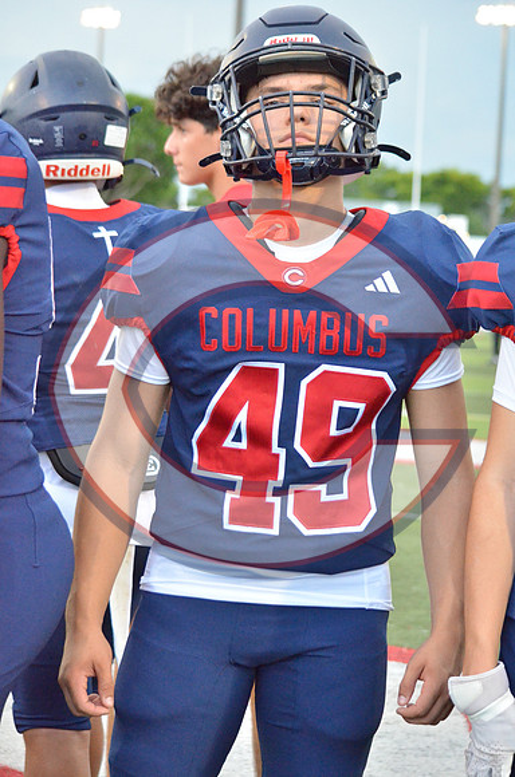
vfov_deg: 22.0
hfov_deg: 14.6
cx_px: 258
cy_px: 388
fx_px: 2005
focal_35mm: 93
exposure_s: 1/500
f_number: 4.5
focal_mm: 62
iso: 5000
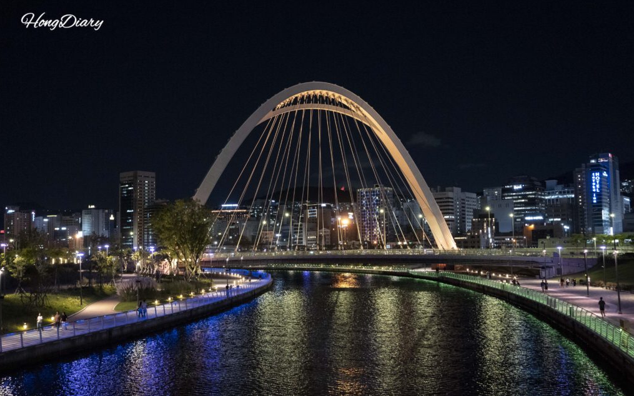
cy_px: 211
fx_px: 622
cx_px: 317
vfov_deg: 35.3
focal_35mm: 36
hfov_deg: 54.0
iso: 12800
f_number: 5
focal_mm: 35
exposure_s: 1/50
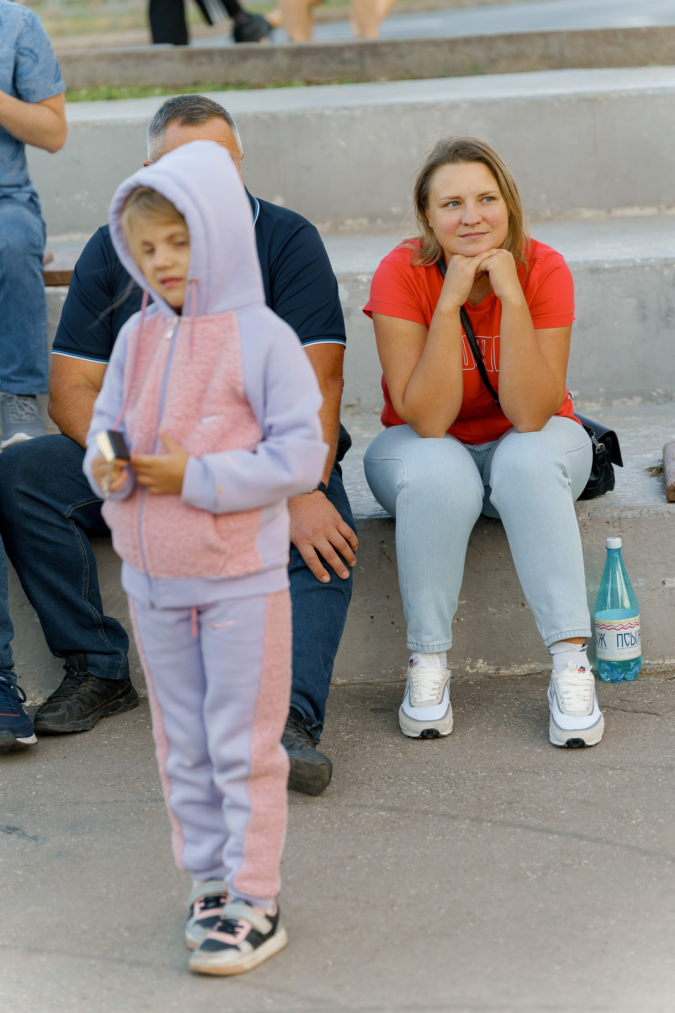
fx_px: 3178
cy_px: 506
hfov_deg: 12.1
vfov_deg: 18.1
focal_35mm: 113
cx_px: 338
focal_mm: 113
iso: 320
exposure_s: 1/200
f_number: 3.5
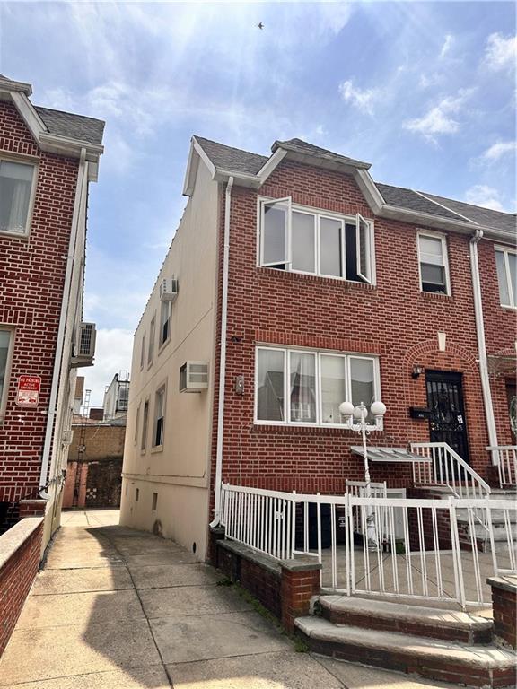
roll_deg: -1.2
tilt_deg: +15.5
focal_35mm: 24
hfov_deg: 56.8
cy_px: 344
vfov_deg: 71.6
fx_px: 478
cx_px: 258
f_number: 1.78
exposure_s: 1/8197
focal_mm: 6.86
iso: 80
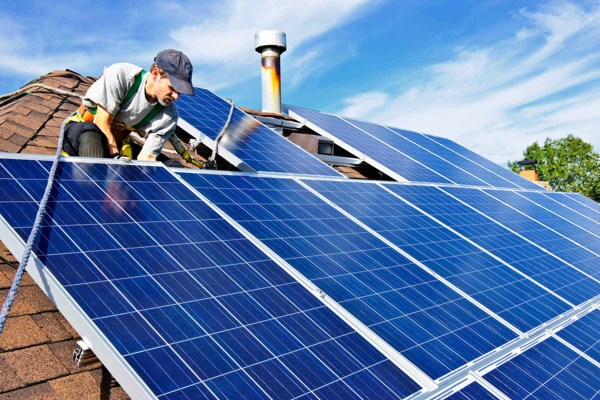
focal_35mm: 38
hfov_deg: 50.7
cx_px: 300
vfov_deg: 35.1
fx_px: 633
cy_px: 200
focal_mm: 38
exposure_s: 1/160
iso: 200
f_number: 13
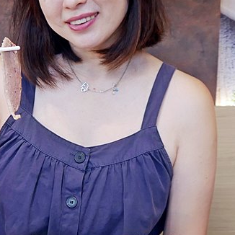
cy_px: 128
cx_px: 62
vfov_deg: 22.8
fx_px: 584
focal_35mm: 76
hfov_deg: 22.6
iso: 640
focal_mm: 14
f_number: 3.5
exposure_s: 1/60
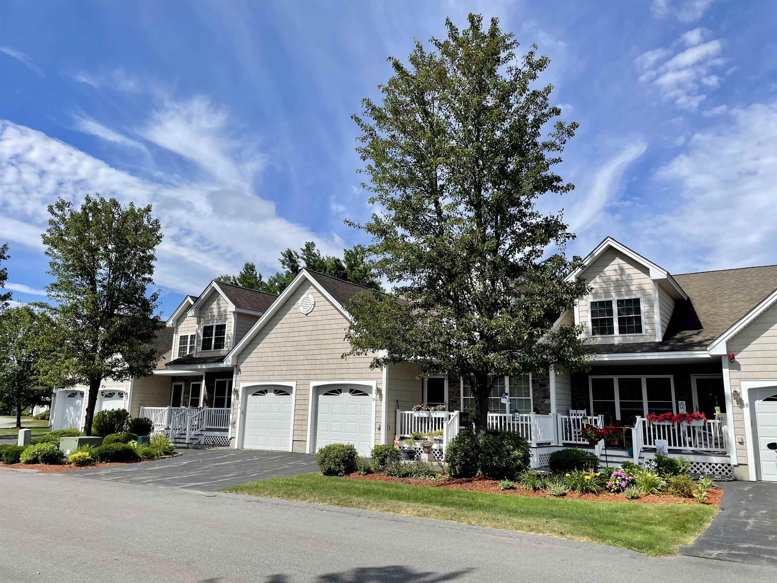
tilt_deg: +12.1
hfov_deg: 67.3
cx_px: 388
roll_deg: +0.2
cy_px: 292
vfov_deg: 53.1
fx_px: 584
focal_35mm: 26
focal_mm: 4.2
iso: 32
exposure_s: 1/4464
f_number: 1.6
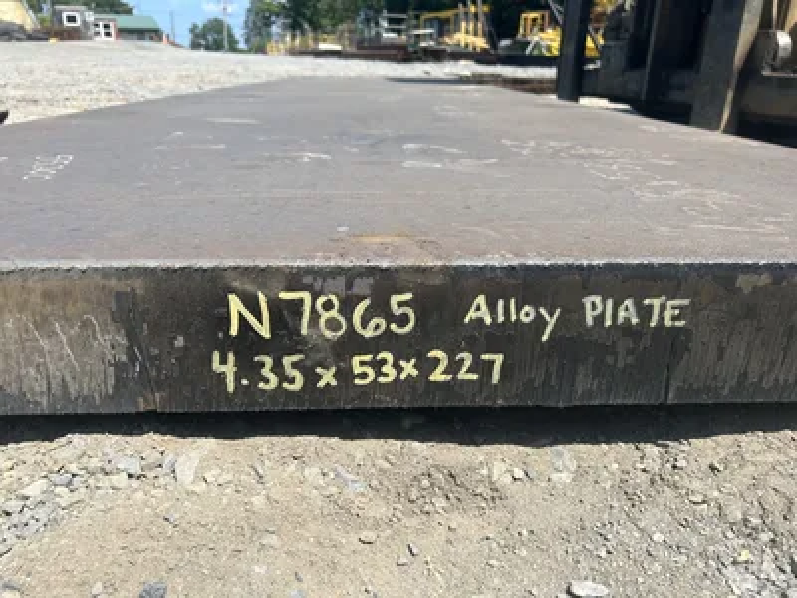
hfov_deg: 67.3
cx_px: 398
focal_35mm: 26
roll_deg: +1.7
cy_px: 299
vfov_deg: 53.1
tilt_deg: -19.2
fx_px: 599
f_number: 1.5
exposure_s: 1/2632
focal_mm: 5.7
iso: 50
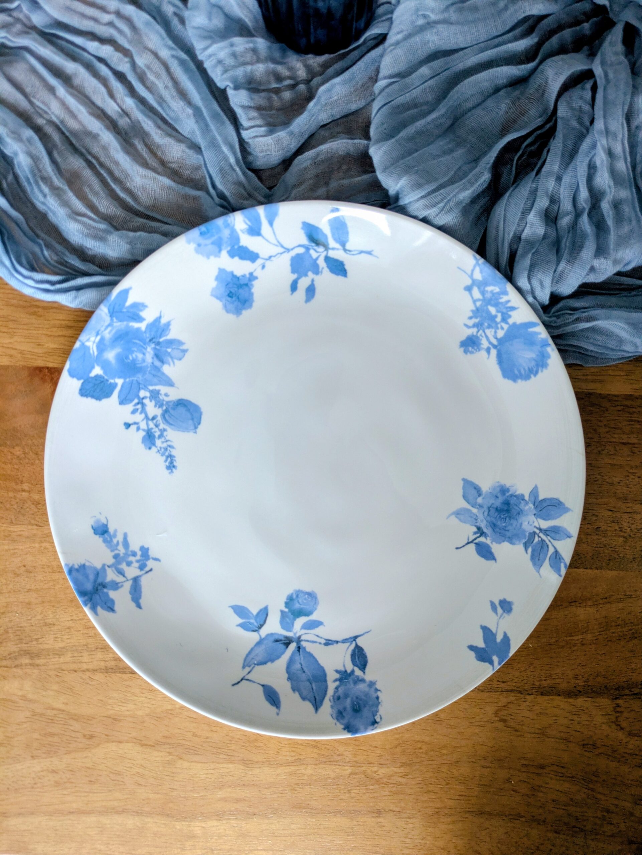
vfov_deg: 69.4
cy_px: 428
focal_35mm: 25
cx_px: 321
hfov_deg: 54.9
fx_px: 618
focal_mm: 5.43
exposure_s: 1/24
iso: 248
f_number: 1.89
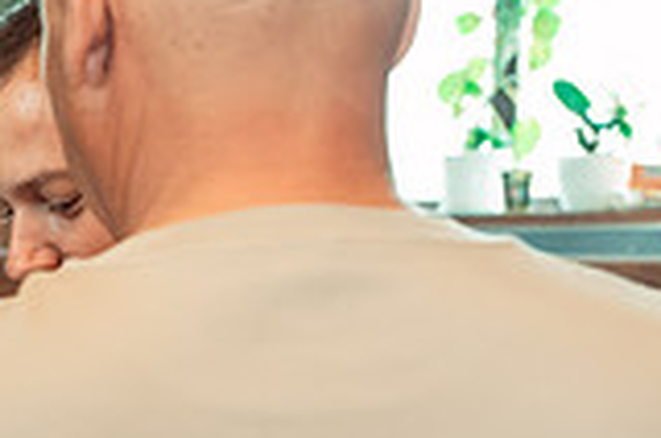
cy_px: 314
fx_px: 2529
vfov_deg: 9.9
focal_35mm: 138
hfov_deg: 13.7
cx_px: -438
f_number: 3.5
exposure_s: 1/250
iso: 2500
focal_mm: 38
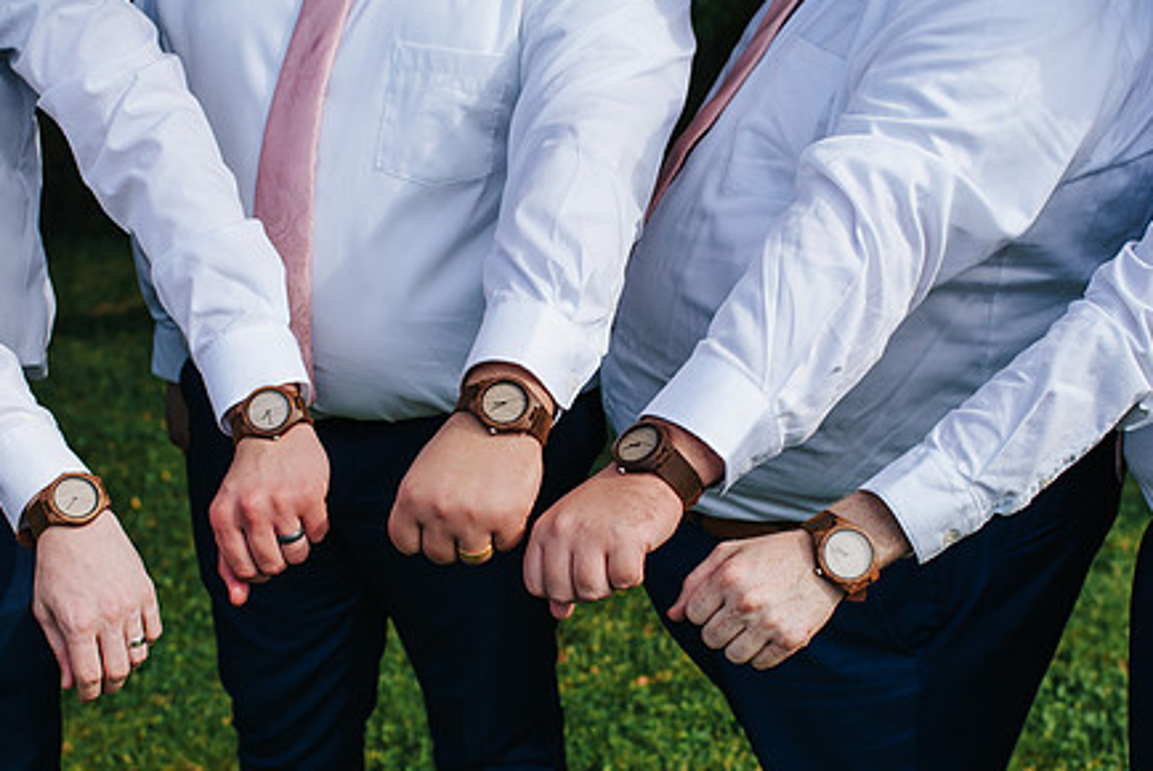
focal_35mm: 52
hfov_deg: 38.1
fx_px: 1666
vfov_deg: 26.0
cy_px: 457
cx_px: 499
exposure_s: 1/1000
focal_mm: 35
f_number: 3.2
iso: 125
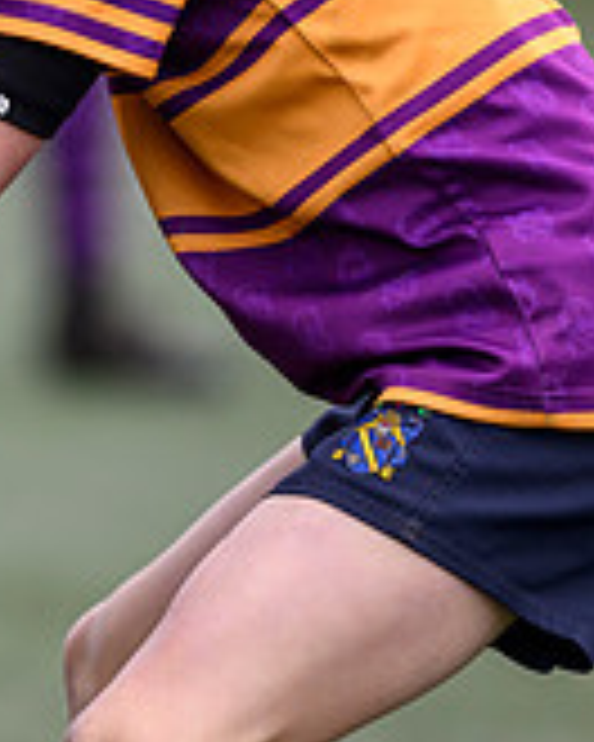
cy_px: 106
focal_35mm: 1322
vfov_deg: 1.5
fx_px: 29051
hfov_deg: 1.2
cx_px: -706
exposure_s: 1/1600
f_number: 3.5
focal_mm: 400
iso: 500
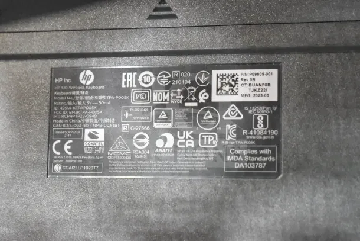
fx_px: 825
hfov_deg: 24.6
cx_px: 180
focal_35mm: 82
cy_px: 120
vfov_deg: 16.6
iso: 20000
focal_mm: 55
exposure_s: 1/100
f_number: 5.6
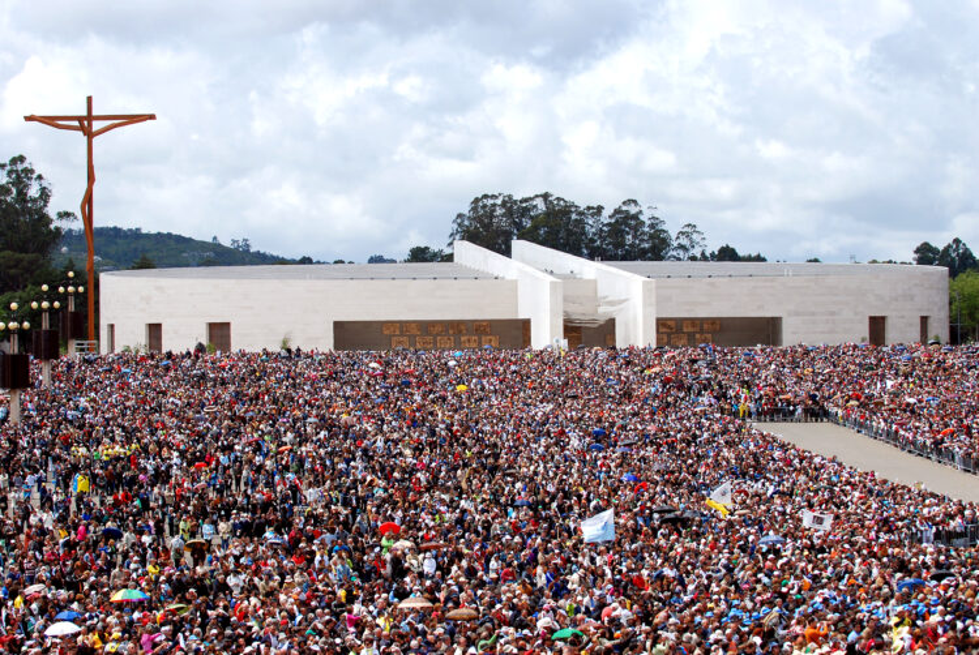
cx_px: 490
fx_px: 2859
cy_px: 328
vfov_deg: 13.1
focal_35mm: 105
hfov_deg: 19.4
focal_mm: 70
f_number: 5
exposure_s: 1/1250
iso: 200
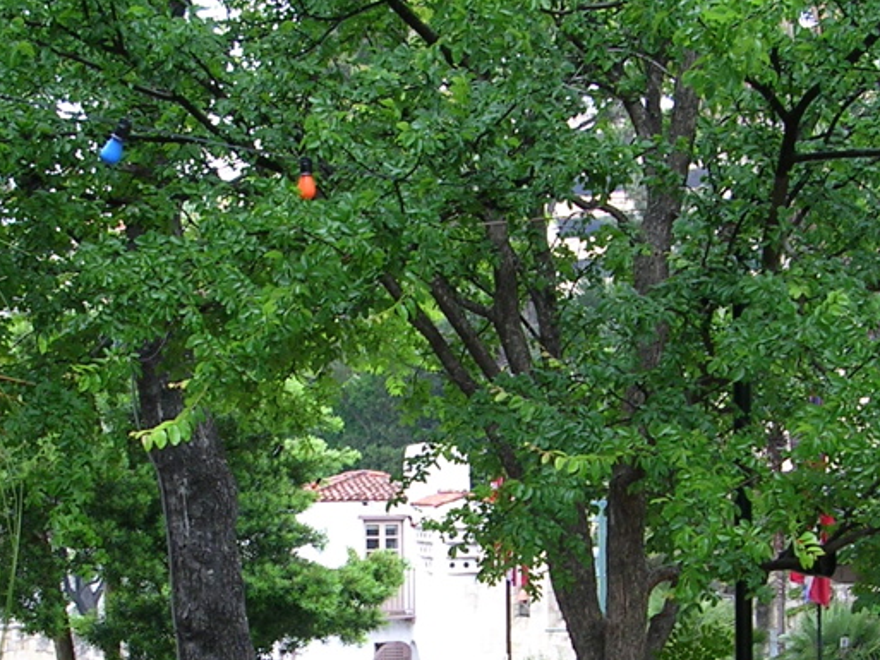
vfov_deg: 18.4
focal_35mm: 79
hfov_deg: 24.7
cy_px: 559
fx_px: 2009
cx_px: 451
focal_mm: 5.8
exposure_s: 1/67.8
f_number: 2.8
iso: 50
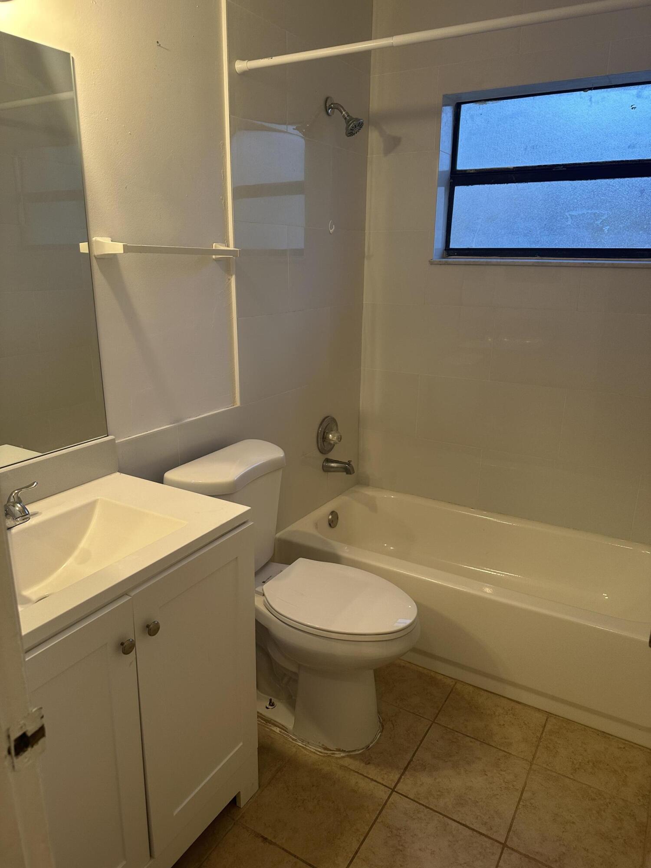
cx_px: 326
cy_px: 434
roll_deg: -0.6
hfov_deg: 56.8
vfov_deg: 71.6
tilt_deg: -16.2
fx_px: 602
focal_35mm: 24
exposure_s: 1/60
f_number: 1.78
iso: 125
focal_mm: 6.86
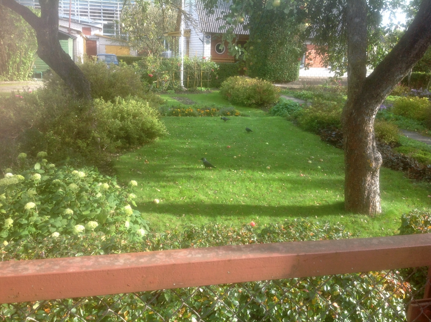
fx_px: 435
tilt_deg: -15.1
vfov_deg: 40.6
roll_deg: -2.7
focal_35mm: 35
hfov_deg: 52.7
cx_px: 216
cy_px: 161
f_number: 2.4
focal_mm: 4.28
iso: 50
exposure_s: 1/195
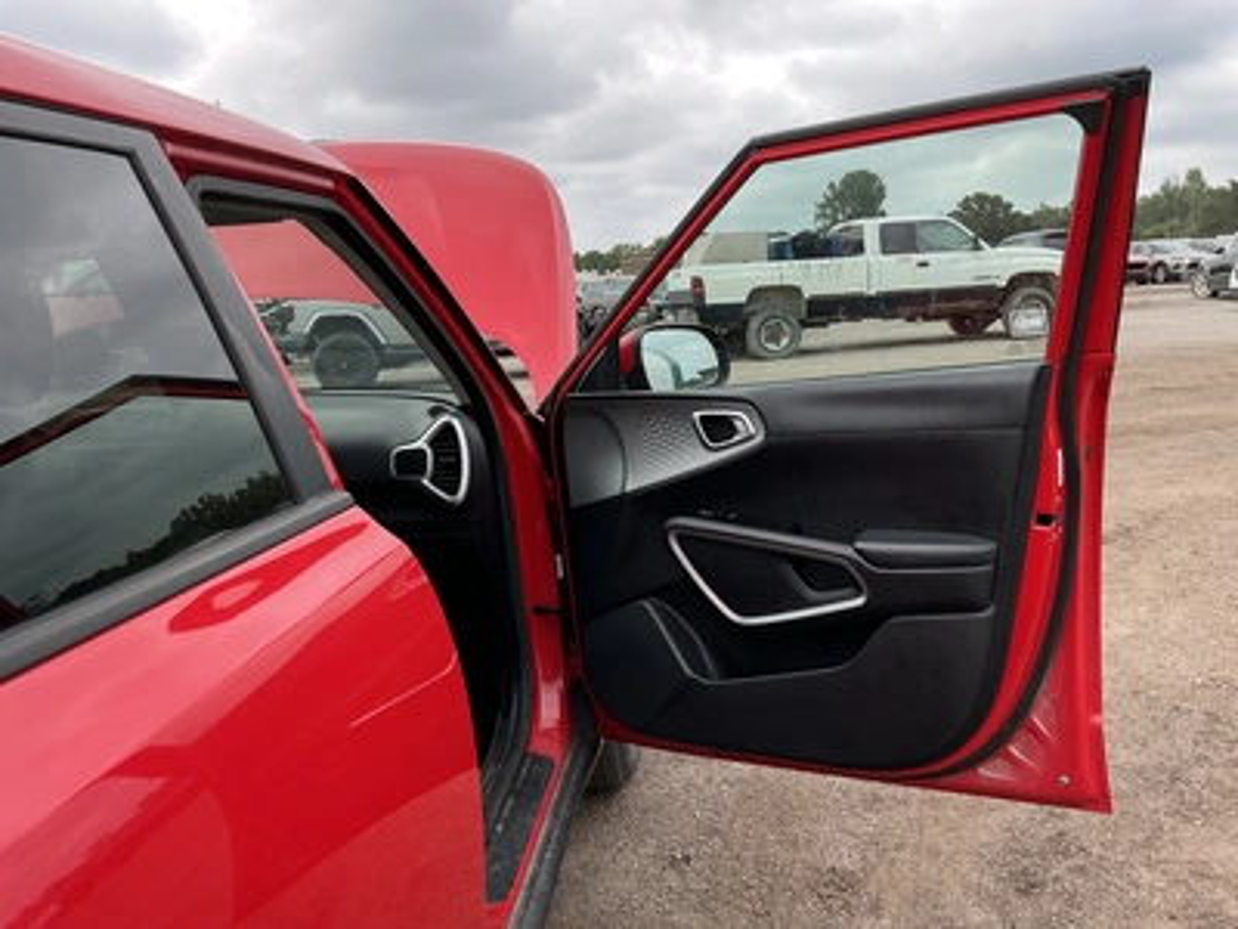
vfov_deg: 49.7
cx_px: 619
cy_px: 464
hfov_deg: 63.4
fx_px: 1001
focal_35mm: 28
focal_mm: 3
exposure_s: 1/442
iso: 25
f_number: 1.8
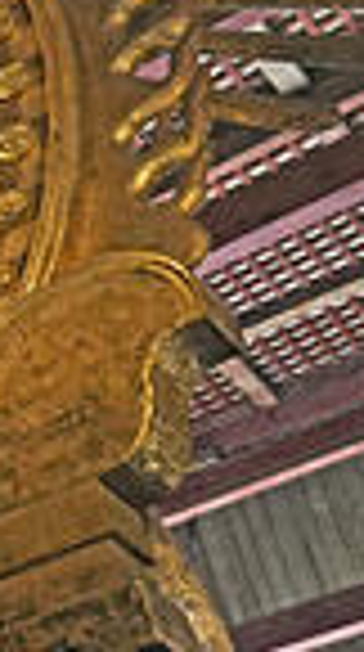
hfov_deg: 9.0
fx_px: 1725
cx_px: -818
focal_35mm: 100
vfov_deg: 21.0
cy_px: 580
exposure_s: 1/40
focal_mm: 23
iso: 3200
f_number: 3.5
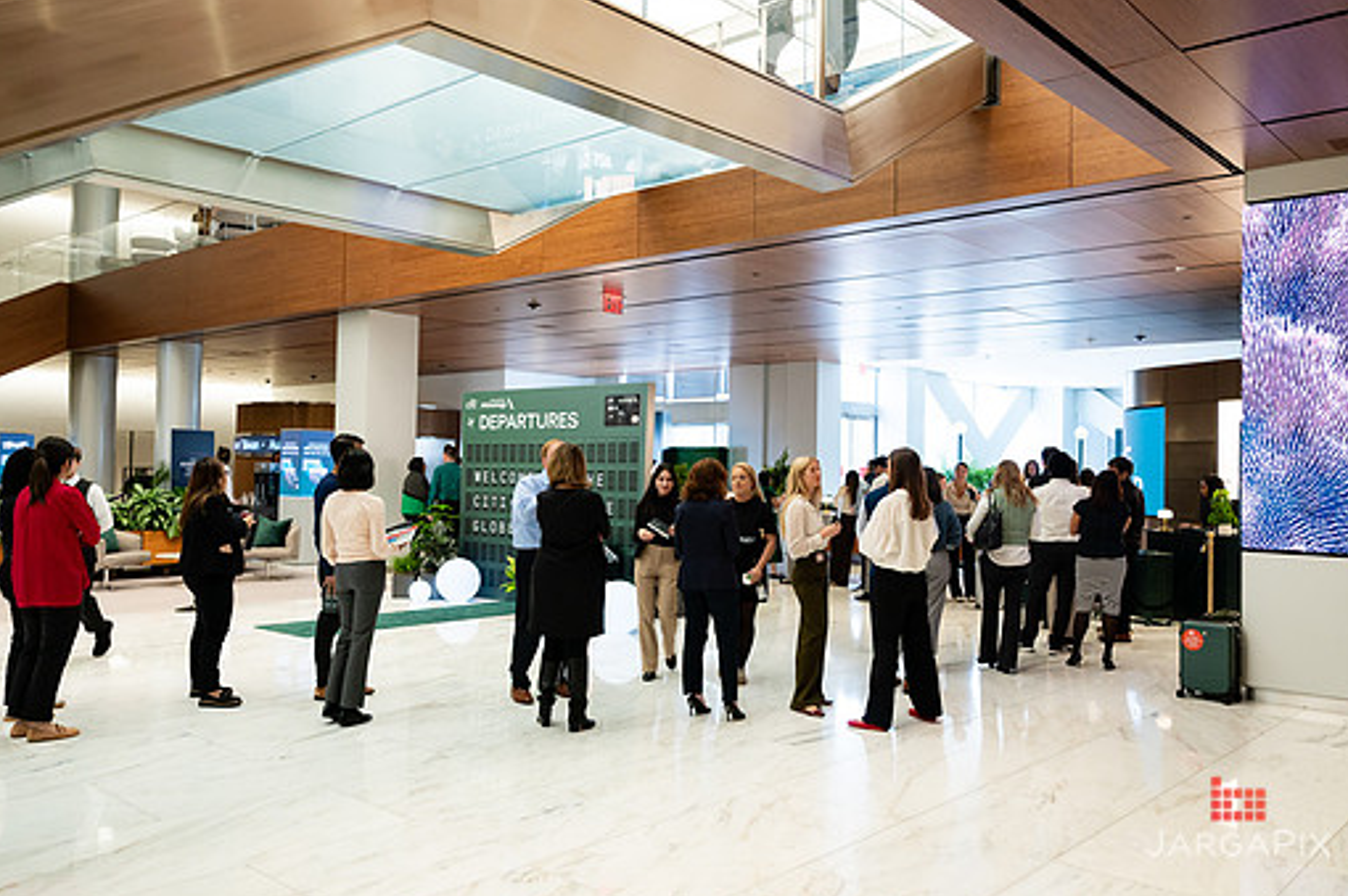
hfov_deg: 63.7
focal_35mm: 29
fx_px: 1085
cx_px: 672
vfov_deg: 44.9
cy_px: 431
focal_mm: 24
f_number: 3.2
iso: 640
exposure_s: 1/200
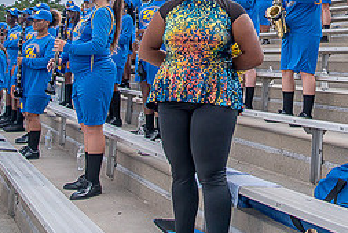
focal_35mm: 55
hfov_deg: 35.5
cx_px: 257
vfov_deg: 23.1
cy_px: -29
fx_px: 532
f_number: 4
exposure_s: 1/250
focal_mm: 24
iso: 400
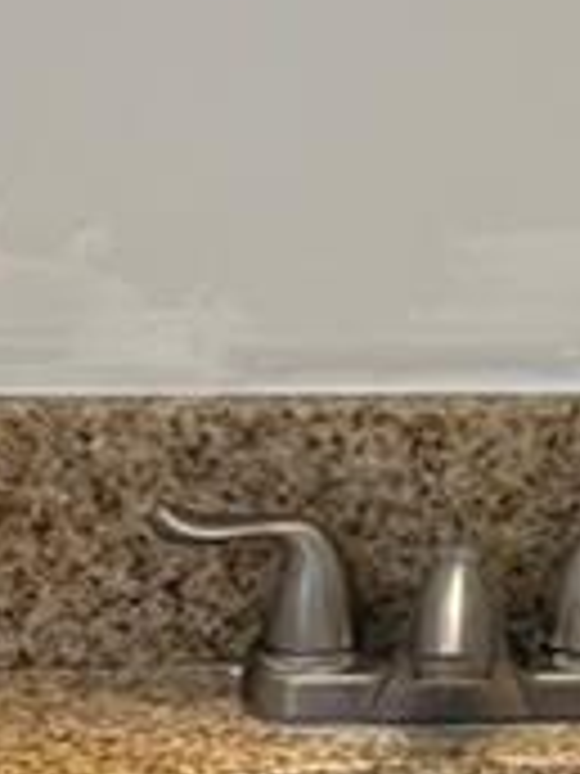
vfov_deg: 10.8
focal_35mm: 181
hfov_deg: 7.9
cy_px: -40
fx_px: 4044
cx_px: 1030
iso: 64
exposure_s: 1/120
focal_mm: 5.7
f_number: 1.5
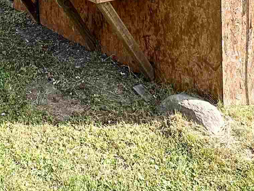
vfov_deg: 20.5
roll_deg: -0.3
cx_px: 4
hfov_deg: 31.4
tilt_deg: +0.6
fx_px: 418
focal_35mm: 57
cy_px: -122
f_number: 2.2
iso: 40
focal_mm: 2.22
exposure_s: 1/280
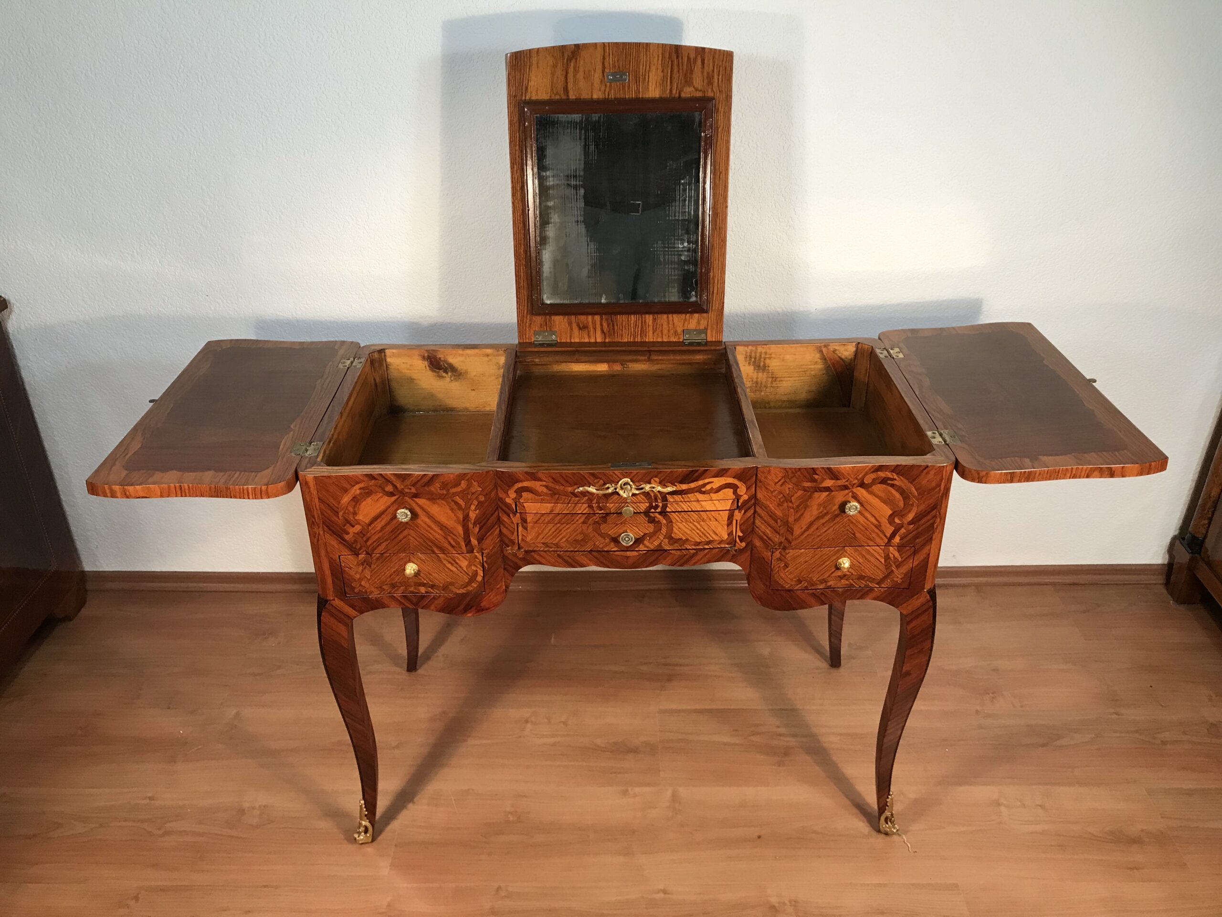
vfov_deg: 49.7
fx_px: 988
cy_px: 458
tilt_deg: -31.6
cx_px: 611
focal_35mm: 28
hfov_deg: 63.4
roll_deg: +0.6
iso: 32
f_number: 1.8
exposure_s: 1/33
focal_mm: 3.99
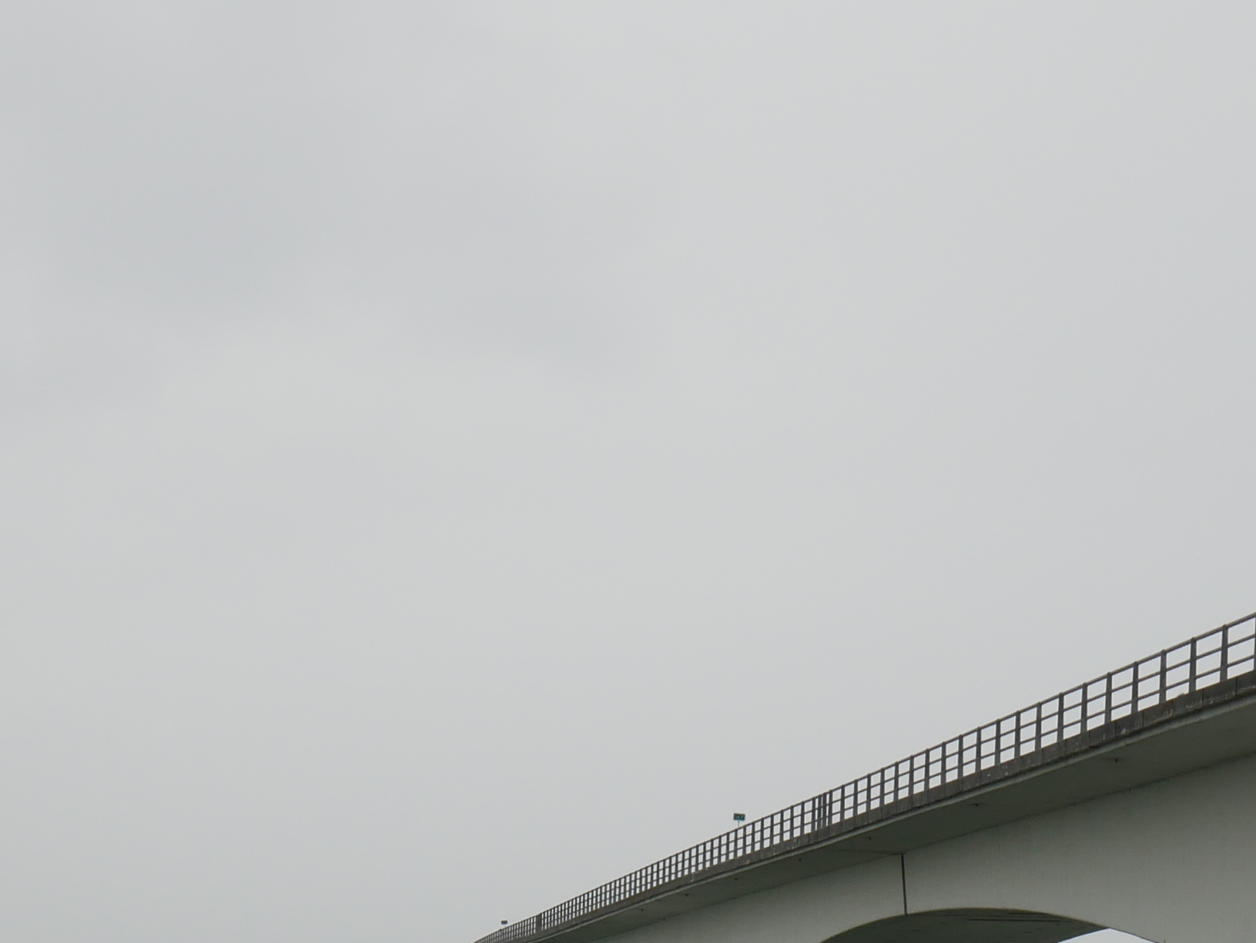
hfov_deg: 18.1
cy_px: 922
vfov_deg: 13.7
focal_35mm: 107
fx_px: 3884
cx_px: 1140
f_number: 7.1
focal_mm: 19
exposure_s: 1/250
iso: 200
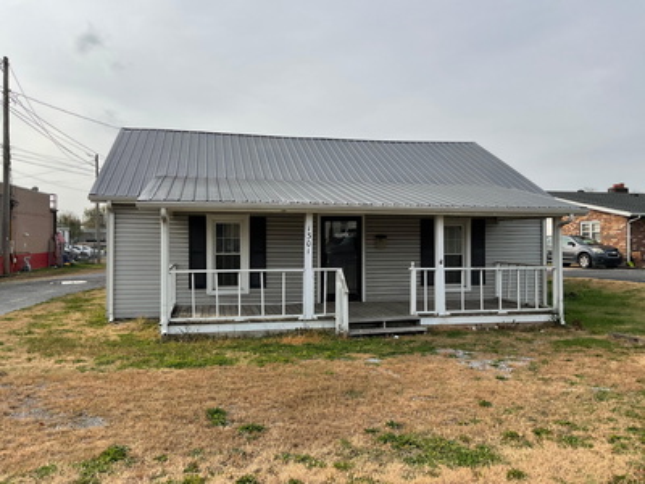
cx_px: 322
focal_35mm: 29
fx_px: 540
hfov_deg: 61.7
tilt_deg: -2.2
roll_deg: -0.6
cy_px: 242
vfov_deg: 48.2
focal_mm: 3
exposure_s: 1/1848
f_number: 1.8
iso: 16
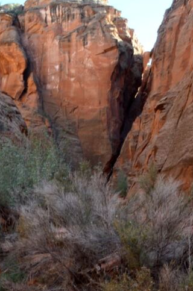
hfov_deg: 24.9
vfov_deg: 36.9
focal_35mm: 54
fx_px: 436
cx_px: 82
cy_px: 150
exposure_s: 1/13
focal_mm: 18
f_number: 20
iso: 200
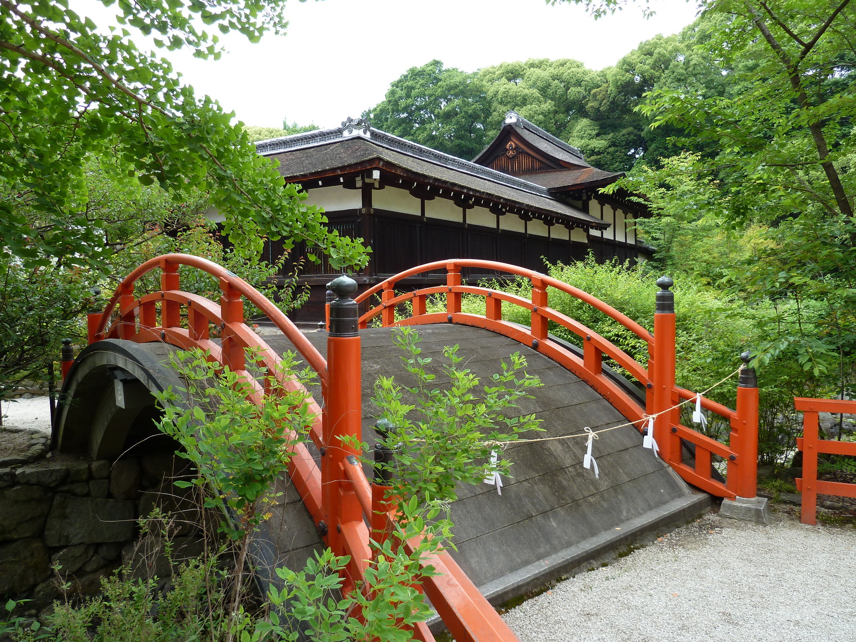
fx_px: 618
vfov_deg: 54.9
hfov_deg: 69.4
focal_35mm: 25
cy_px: 321
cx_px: 428
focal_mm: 4.1
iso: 80
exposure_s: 1/100
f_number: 3.3
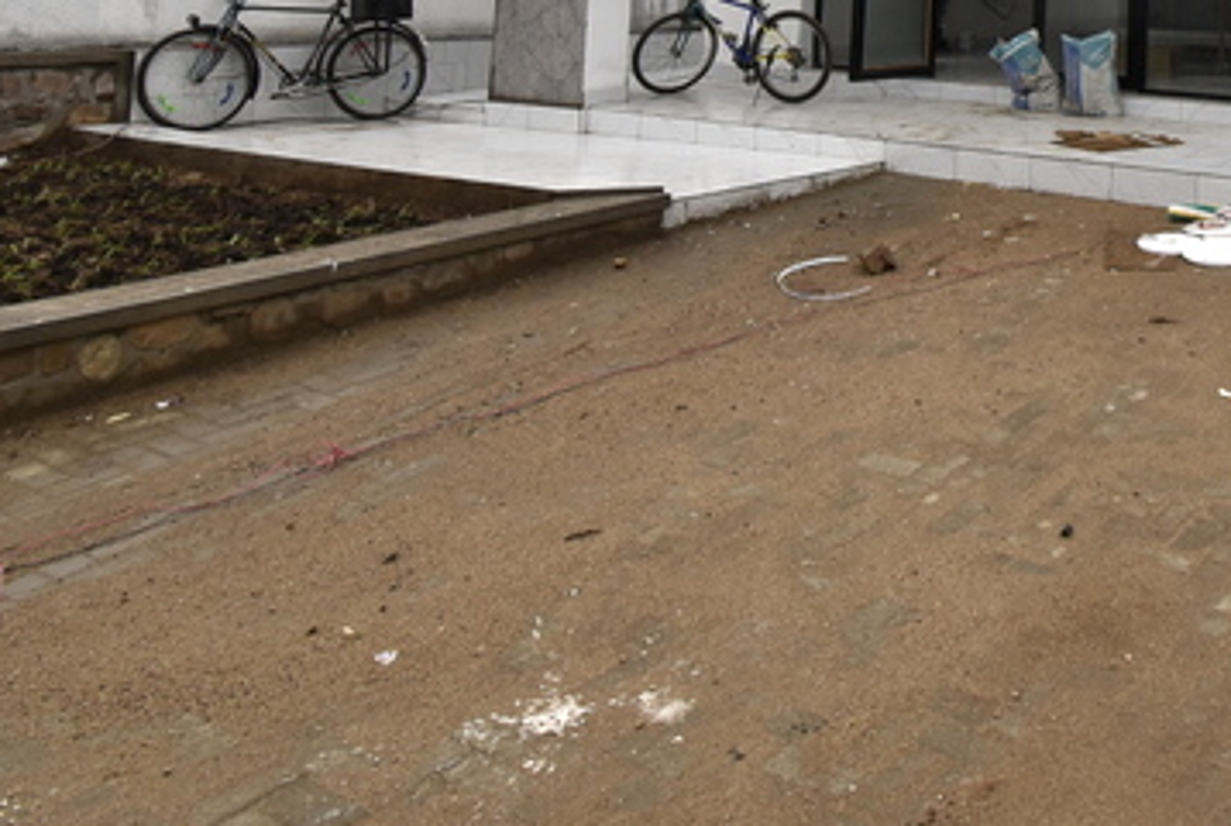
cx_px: 1138
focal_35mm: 36
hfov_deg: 47.0
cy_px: -143
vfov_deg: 31.5
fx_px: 1233
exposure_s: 1/500
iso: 320
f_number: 8
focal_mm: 10
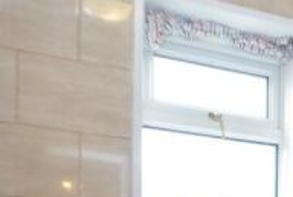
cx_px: 304
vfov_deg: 21.6
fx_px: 416
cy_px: 308
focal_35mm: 51
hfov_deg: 34.7
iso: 560
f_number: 4
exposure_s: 1/60
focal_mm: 10
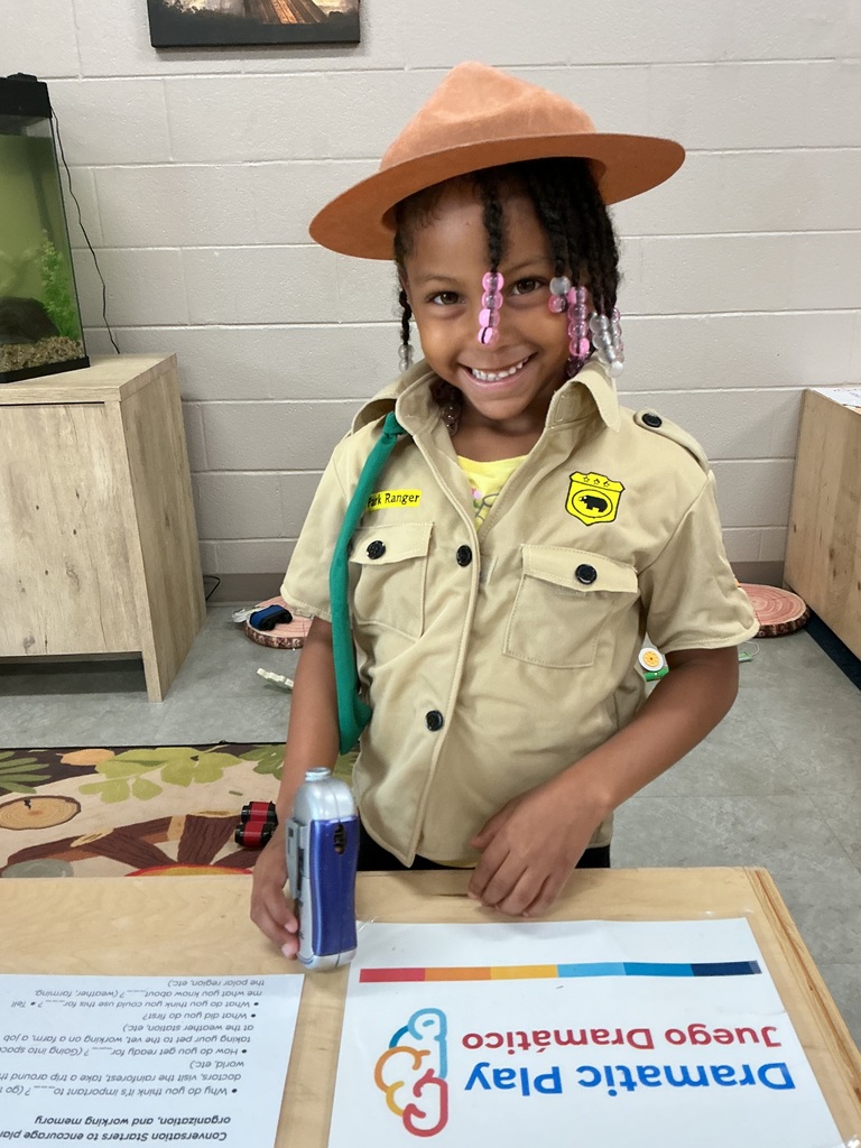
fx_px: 962
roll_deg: +2.1
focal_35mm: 29
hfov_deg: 48.2
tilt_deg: -21.0
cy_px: 574
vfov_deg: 61.7
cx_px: 430
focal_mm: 3
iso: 160
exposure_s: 1/60
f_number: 1.8
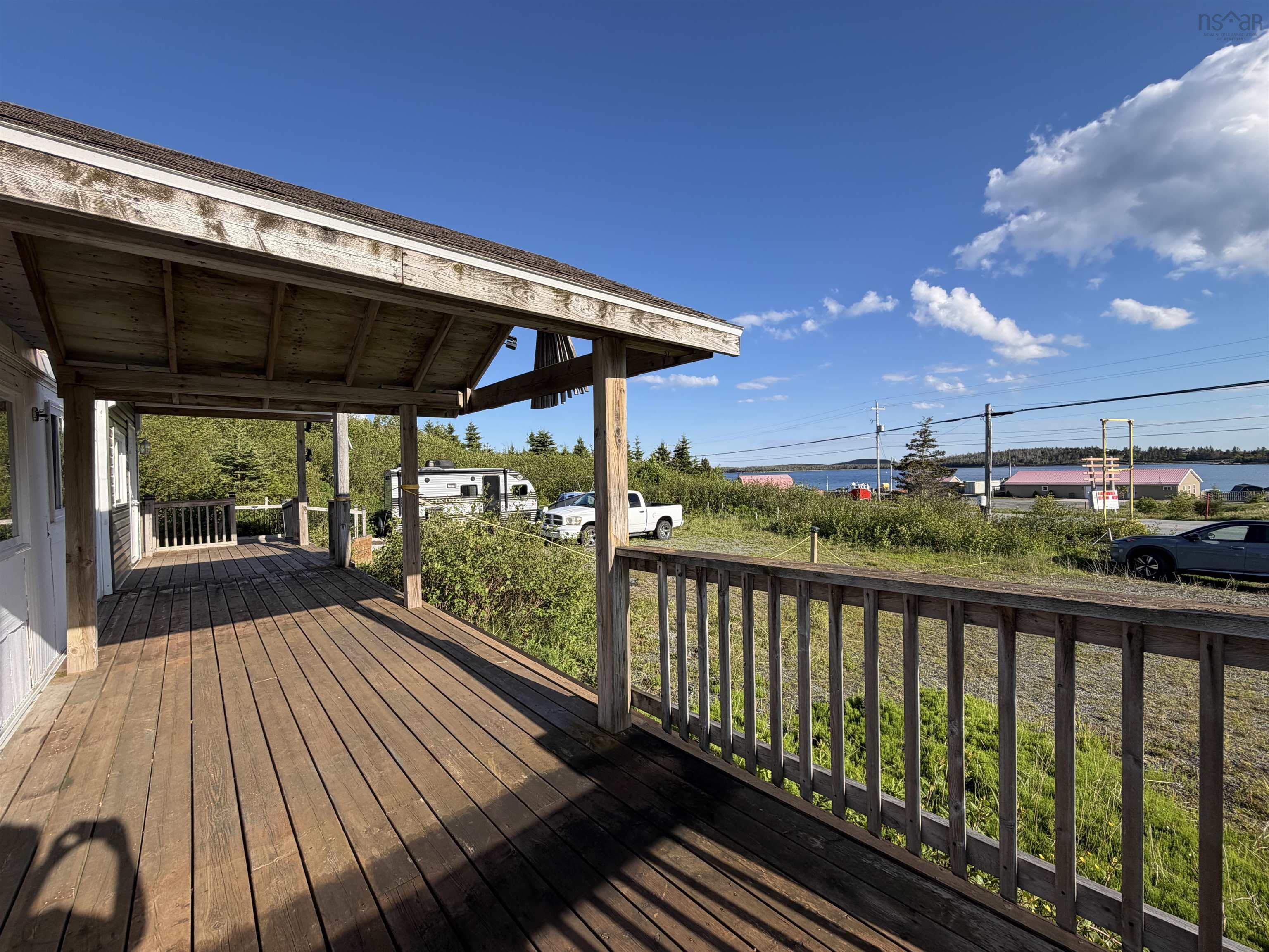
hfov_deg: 102.1
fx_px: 513
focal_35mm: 14
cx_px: 634
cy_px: 476
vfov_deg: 85.7
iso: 25
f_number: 2.2
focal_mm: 2.22
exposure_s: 1/770
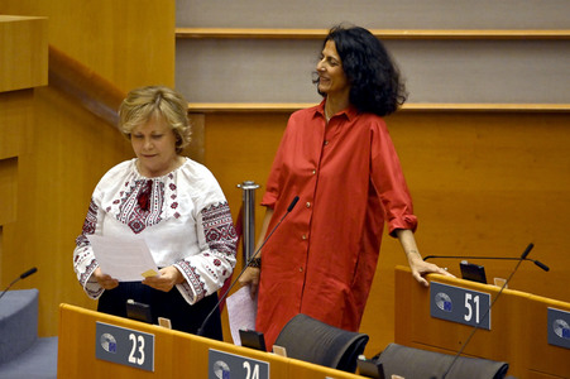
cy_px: 190
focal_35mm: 600
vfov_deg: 2.3
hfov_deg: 3.4
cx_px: 285
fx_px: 9493
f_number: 6.3
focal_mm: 600
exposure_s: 1/800
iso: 4000
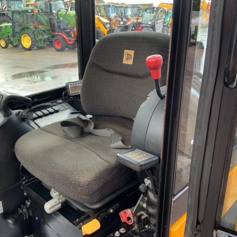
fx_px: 271
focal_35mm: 35
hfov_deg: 47.2
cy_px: 118
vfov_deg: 47.2
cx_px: 114
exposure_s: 1/122
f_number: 1.8
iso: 40
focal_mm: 3
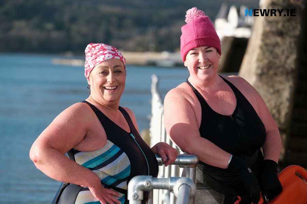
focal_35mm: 186
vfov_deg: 7.4
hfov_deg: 11.1
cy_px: 102
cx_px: 154
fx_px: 1586
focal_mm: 124.3
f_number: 4
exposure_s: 1/1600
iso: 400
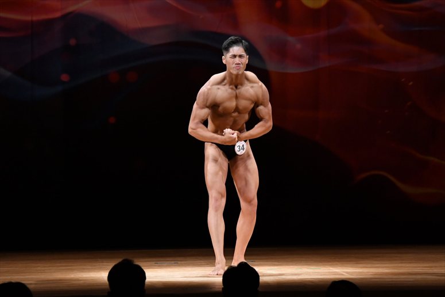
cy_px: 148
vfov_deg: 6.1
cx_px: 222
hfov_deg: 9.2
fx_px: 2780
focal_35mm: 225
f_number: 5.6
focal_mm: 150
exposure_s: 1/400
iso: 3200
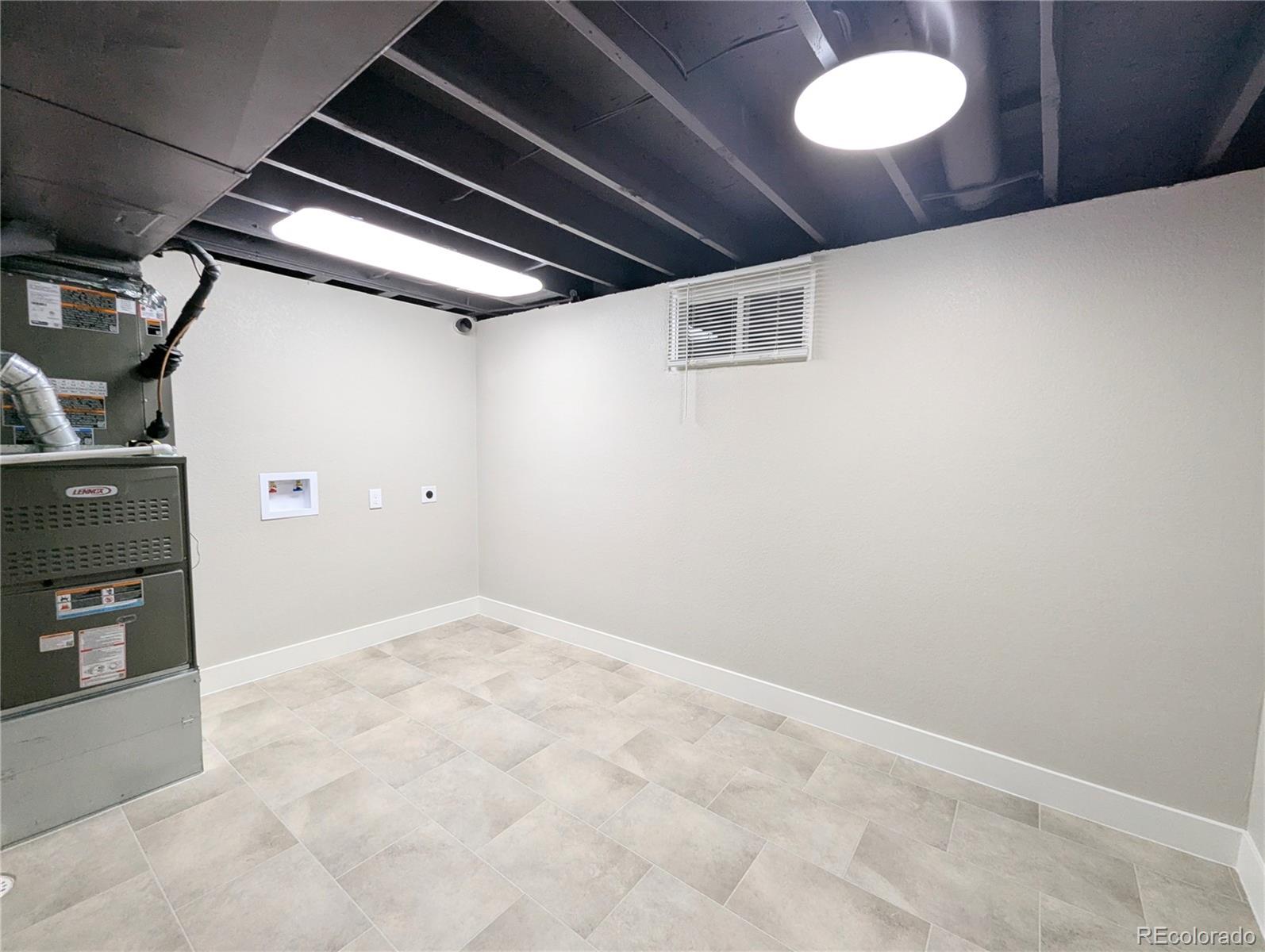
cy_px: 476
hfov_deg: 106.1
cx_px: 632
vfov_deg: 90.1
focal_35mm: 13
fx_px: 476
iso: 65
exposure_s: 1/40
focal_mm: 1.95
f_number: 2.2
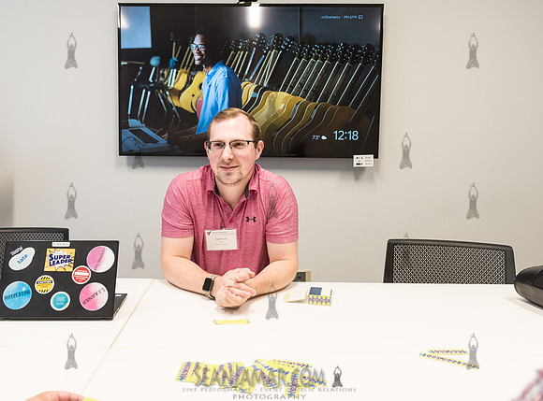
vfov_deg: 44.2
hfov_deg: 57.2
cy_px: 206
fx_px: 495
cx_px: 225
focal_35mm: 32
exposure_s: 1/250
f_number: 4.5
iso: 2500
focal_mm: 26
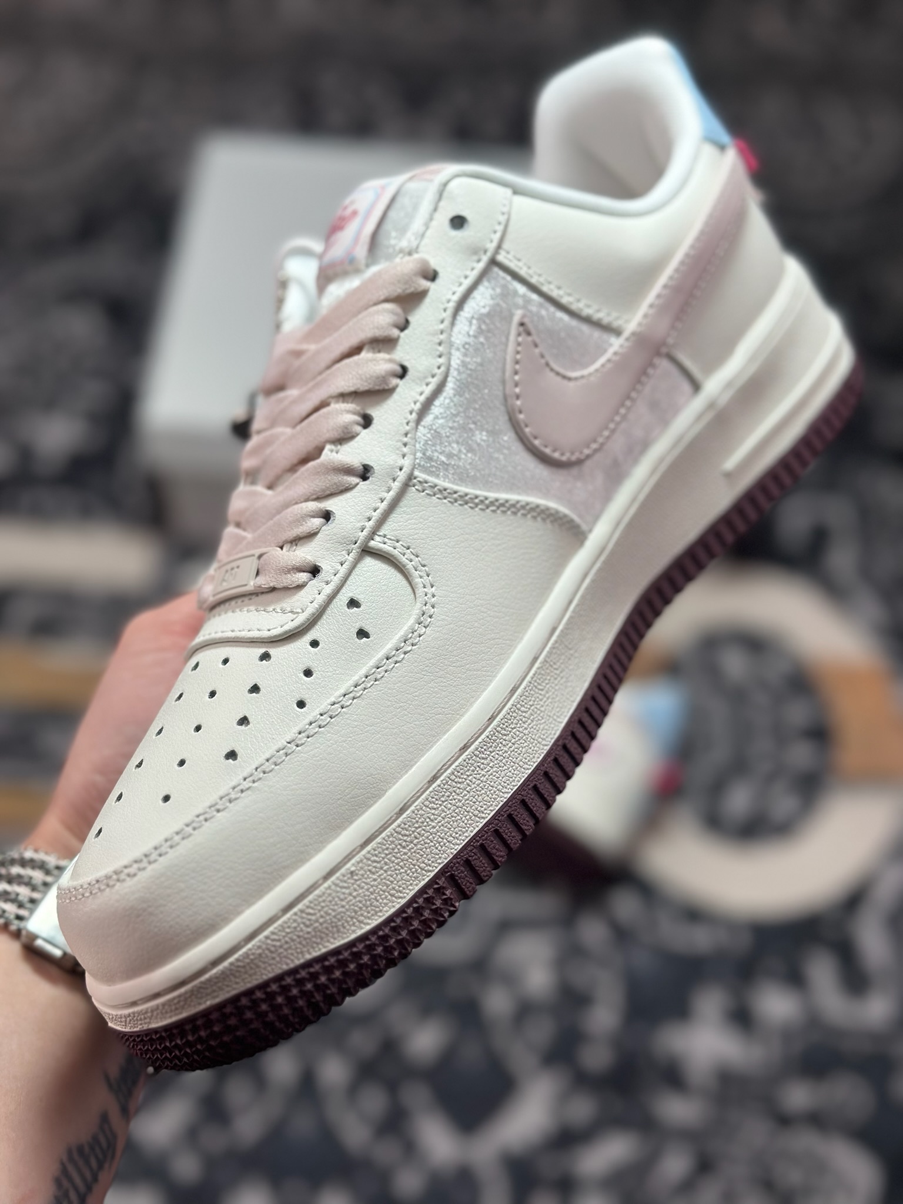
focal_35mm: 48
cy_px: 602
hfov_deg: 30.3
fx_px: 1670
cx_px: 452
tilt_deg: -56.5
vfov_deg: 39.7
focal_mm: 6.86
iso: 80
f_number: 1.78
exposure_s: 1/1613
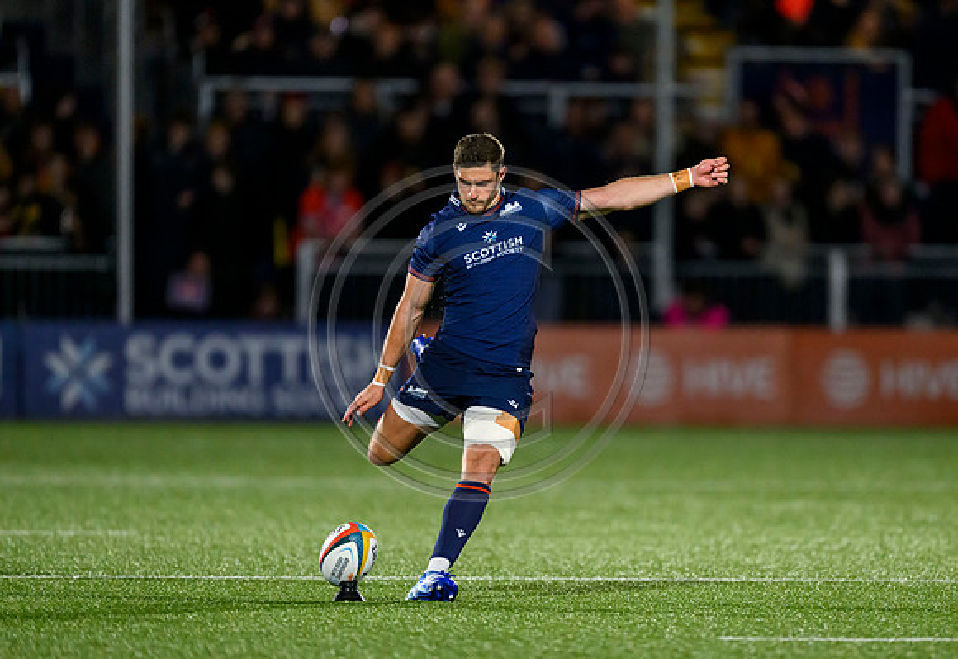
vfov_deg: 2.1
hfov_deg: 3.1
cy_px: 329
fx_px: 17736
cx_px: 557
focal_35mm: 660
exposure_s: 1/1250
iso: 6400
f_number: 4
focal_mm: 560
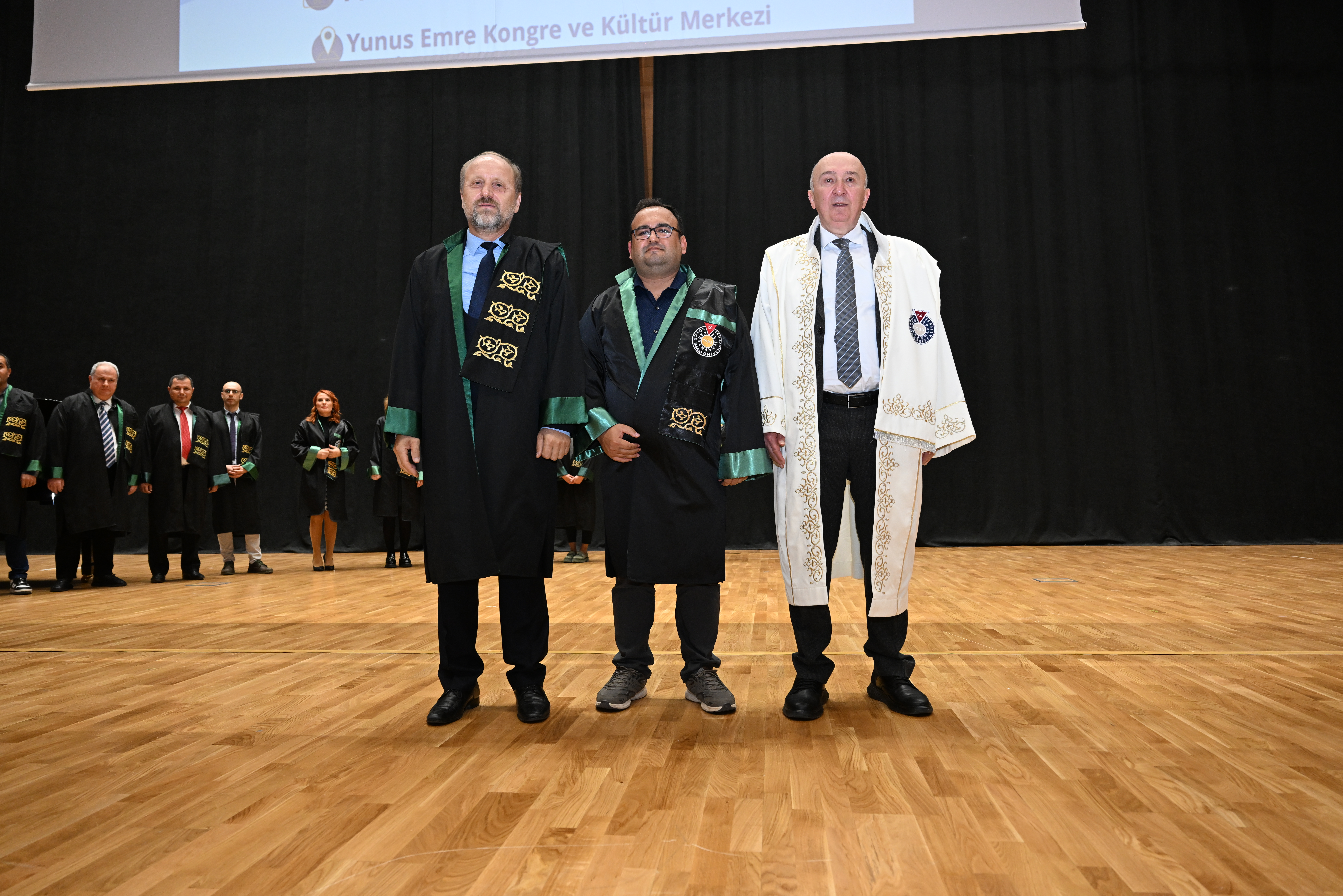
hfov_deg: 73.7
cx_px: 672
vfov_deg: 53.1
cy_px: 448
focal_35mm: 24
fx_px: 895
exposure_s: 1/100
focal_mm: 24
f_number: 4.5
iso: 2000
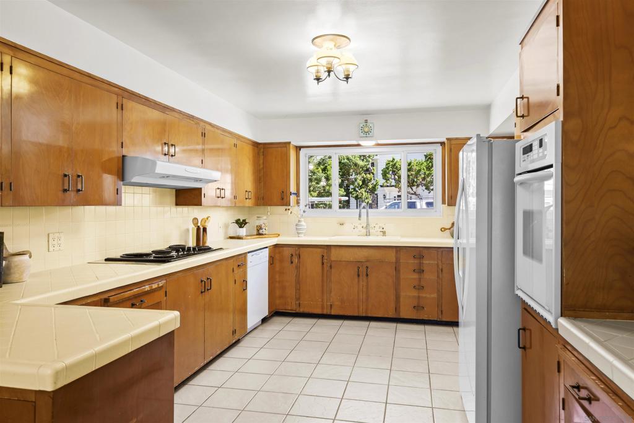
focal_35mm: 24
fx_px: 423
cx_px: 317
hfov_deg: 73.7
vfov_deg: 53.1
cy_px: 212
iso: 400
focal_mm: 24
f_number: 8
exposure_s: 1/6
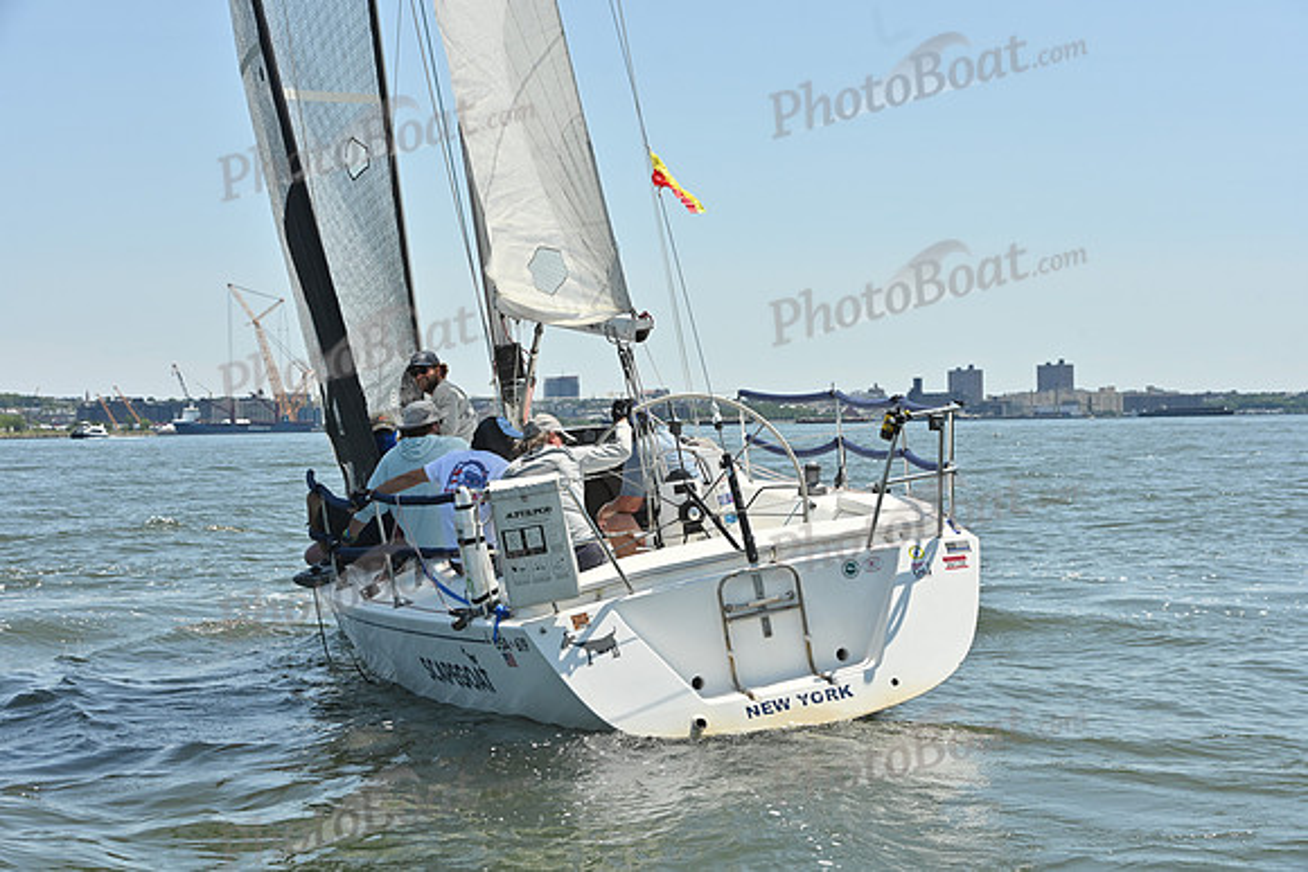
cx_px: 654
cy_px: 436
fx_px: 2544
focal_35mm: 70
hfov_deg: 28.8
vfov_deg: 19.5
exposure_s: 1/1000
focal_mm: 70
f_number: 8
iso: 320
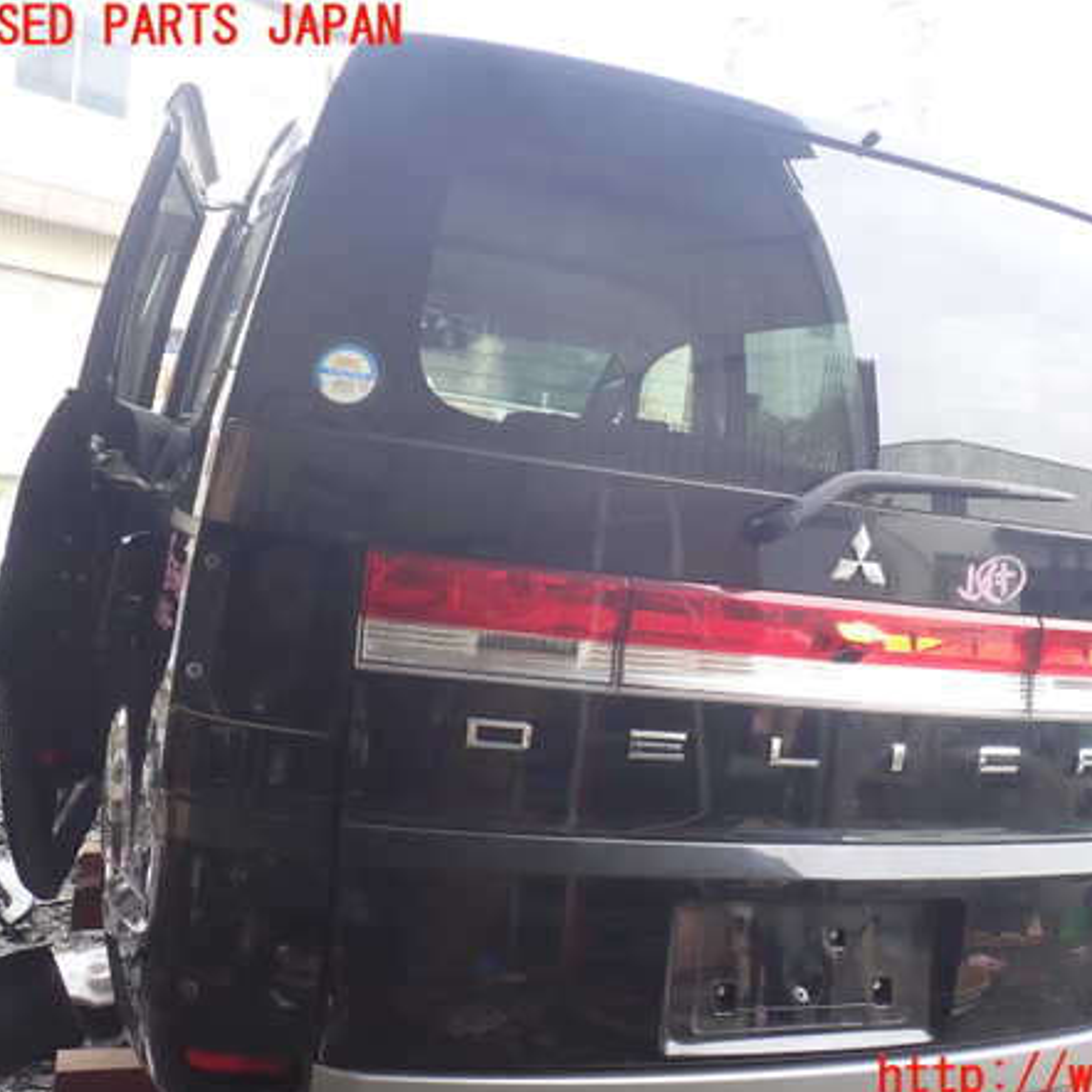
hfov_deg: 45.6
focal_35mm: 36
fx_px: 1285
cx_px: 694
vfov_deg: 46.0
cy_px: 553
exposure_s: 1/60
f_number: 3.2
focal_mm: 5.4
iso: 100
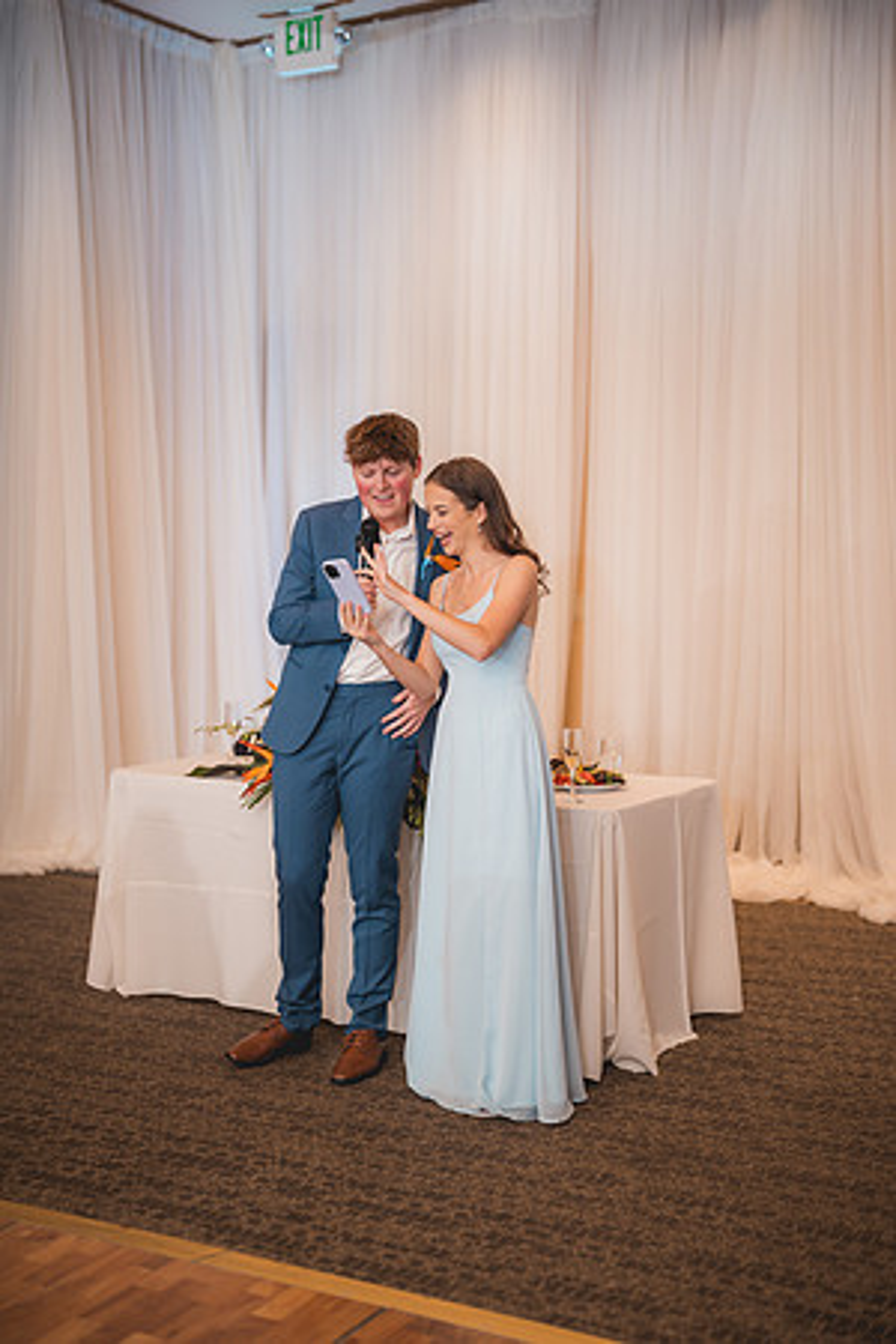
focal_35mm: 50
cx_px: 448
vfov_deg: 39.6
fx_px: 1867
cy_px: 672
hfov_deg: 27.0
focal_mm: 50
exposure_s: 1/250
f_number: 1.2
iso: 200
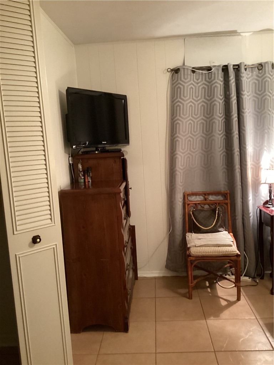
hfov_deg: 45.4
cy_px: 182
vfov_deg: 58.4
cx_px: 137
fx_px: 327
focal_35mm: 31
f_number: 2.4
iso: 640
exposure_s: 1/30
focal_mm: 3.3
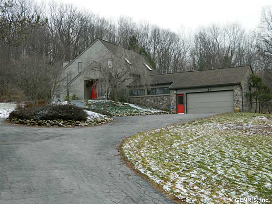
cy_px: 102
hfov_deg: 40.4
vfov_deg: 30.9
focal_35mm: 47
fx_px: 369
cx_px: 136
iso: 80
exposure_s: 1/160
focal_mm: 8.4
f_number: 3.6
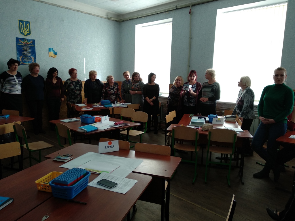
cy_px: 110
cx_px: 148
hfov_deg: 67.3
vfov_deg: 53.1
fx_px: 222
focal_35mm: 26
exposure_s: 1/50
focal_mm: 3.81
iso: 125
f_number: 2.2
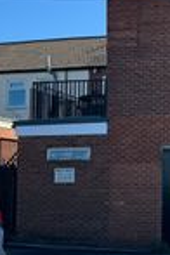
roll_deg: +0.1
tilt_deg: +3.5
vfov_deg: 29.6
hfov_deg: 18.6
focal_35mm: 68
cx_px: 220
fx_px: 482
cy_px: 154
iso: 80
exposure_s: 1/2331
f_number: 1.78
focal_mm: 6.76
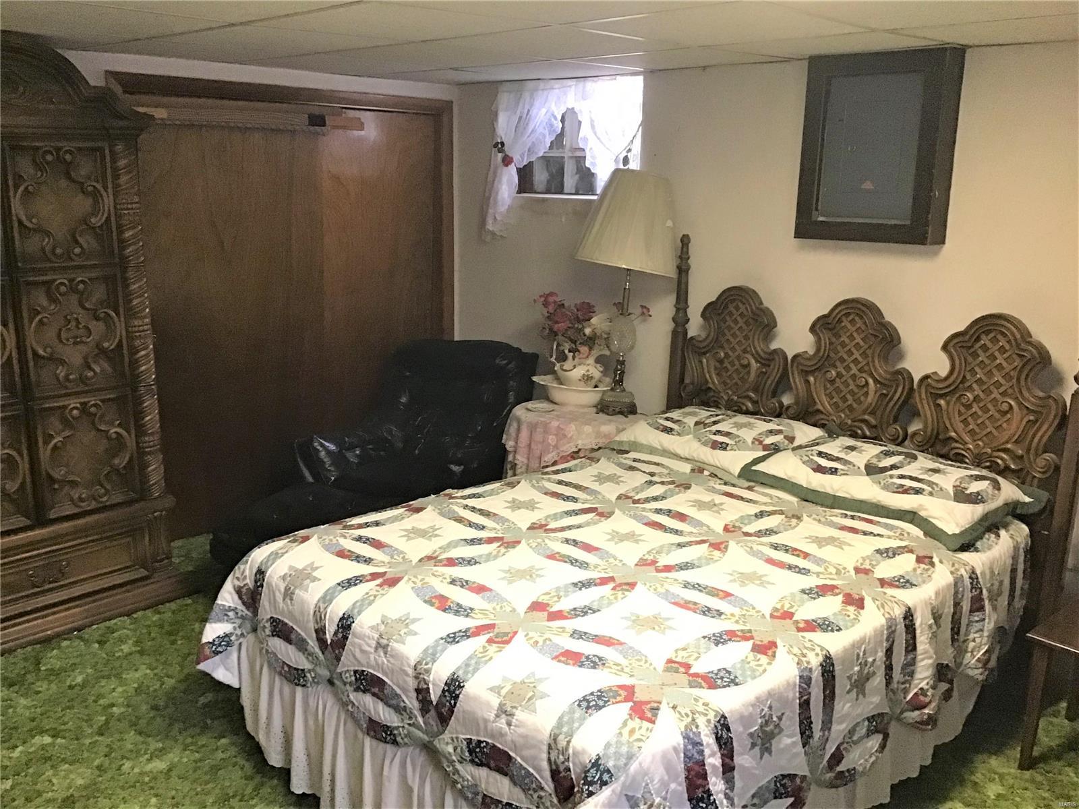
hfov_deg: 58.4
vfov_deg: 45.4
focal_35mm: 31
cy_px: 404
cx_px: 540
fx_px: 966
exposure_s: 1/24
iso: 200
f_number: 2.4
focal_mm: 3.3
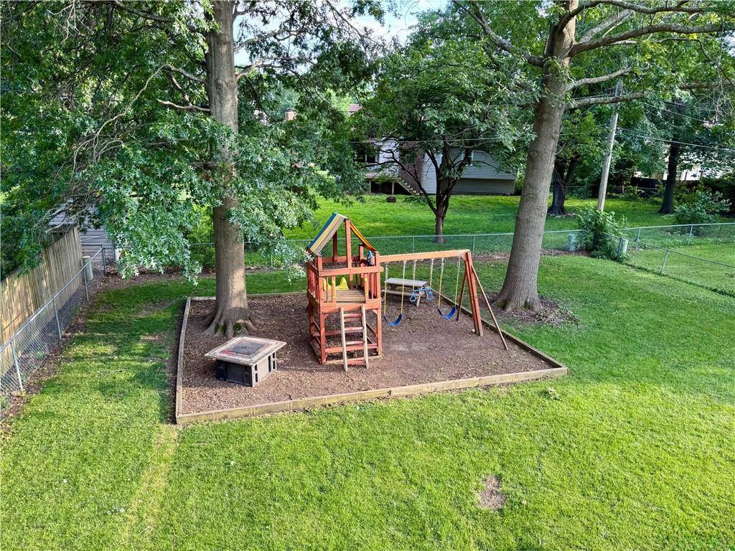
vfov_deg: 56.8
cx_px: 368
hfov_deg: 71.6
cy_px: 276
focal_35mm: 24
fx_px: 510
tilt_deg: -18.2
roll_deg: -2.4
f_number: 1.78
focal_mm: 6.76
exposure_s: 1/122
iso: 50
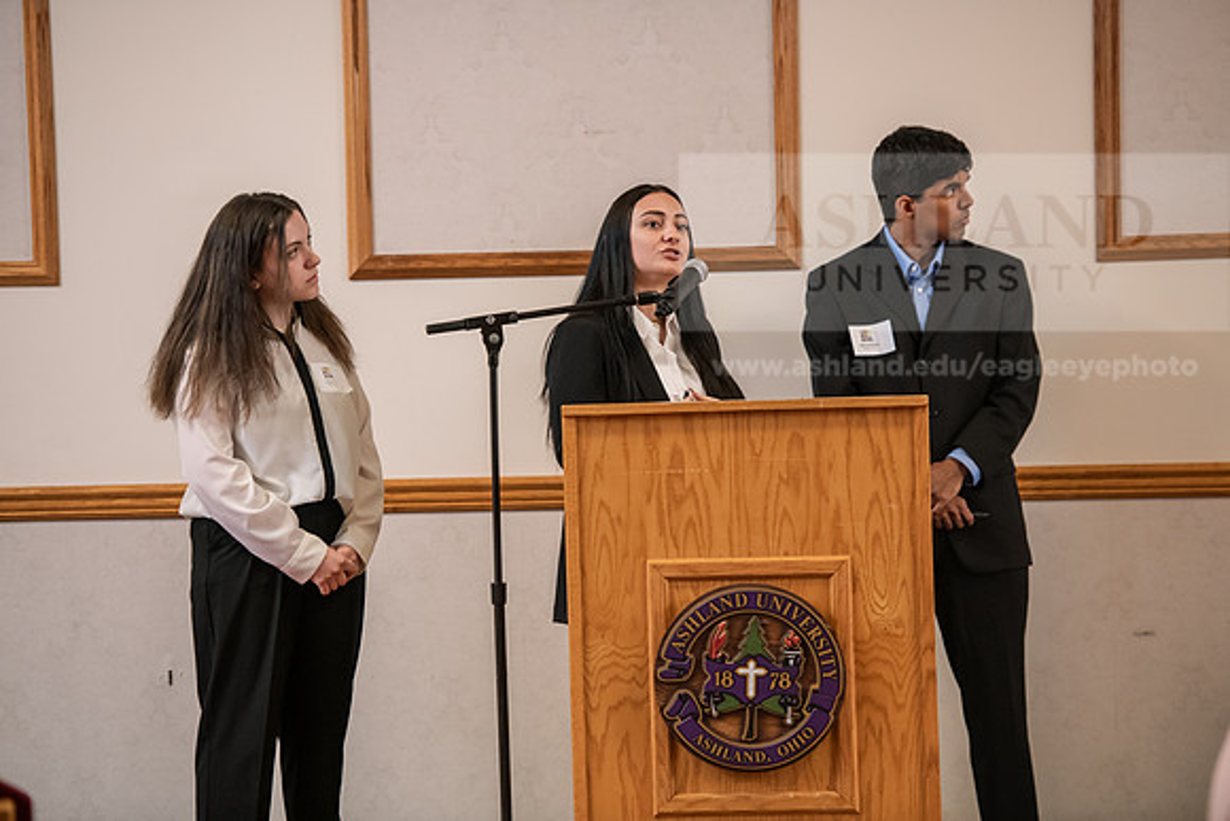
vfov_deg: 9.2
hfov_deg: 13.7
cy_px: 410
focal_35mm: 150
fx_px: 5126
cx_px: 615
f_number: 3.2
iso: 2500
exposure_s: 1/160
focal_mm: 150
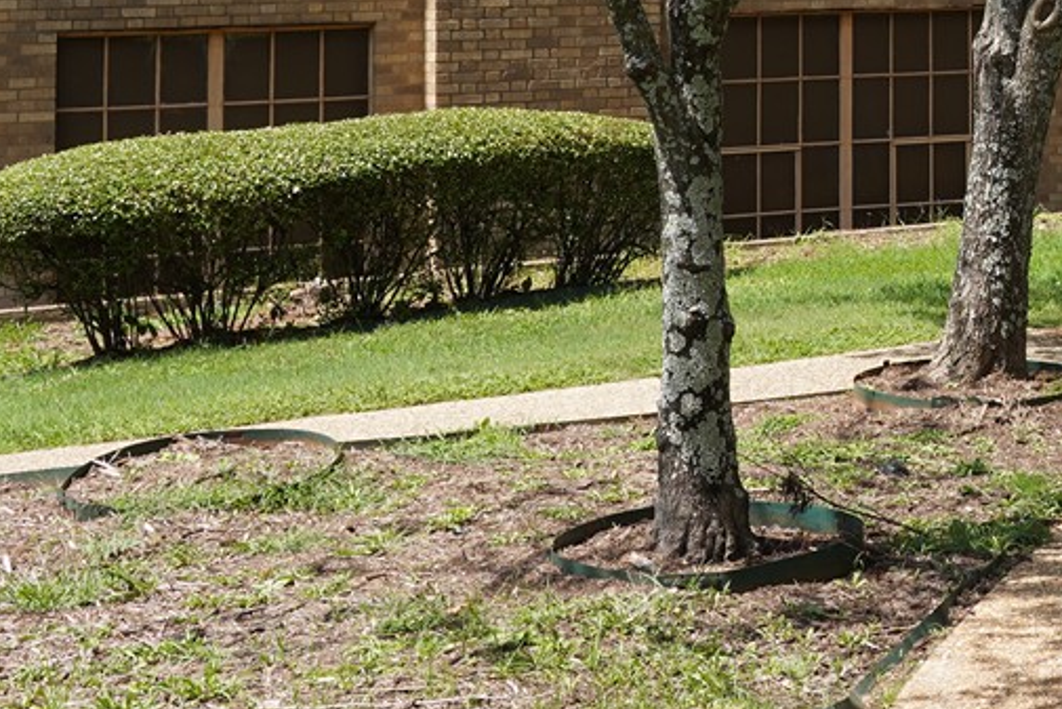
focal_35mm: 111
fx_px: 3275
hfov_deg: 16.9
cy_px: -326
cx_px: 1520
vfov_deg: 11.8
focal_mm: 28
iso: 100
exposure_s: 1/100
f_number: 10
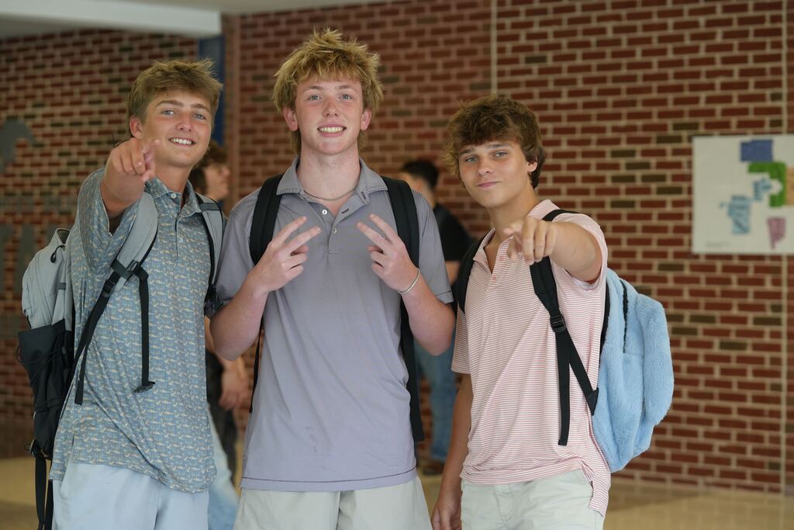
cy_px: 265
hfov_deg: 23.1
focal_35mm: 88
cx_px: 397
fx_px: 1941
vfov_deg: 15.5
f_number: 4
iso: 640
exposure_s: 1/160
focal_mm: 88
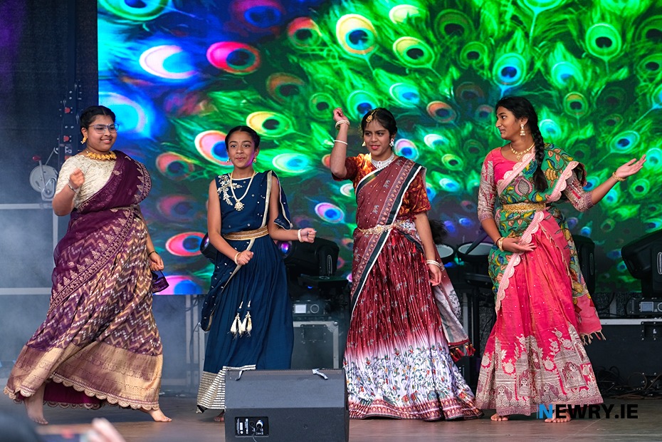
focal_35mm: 142
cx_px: 331
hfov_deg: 14.4
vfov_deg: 9.7
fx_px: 2611
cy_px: 221
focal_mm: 94.5
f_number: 2.8
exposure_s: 1/400
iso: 800
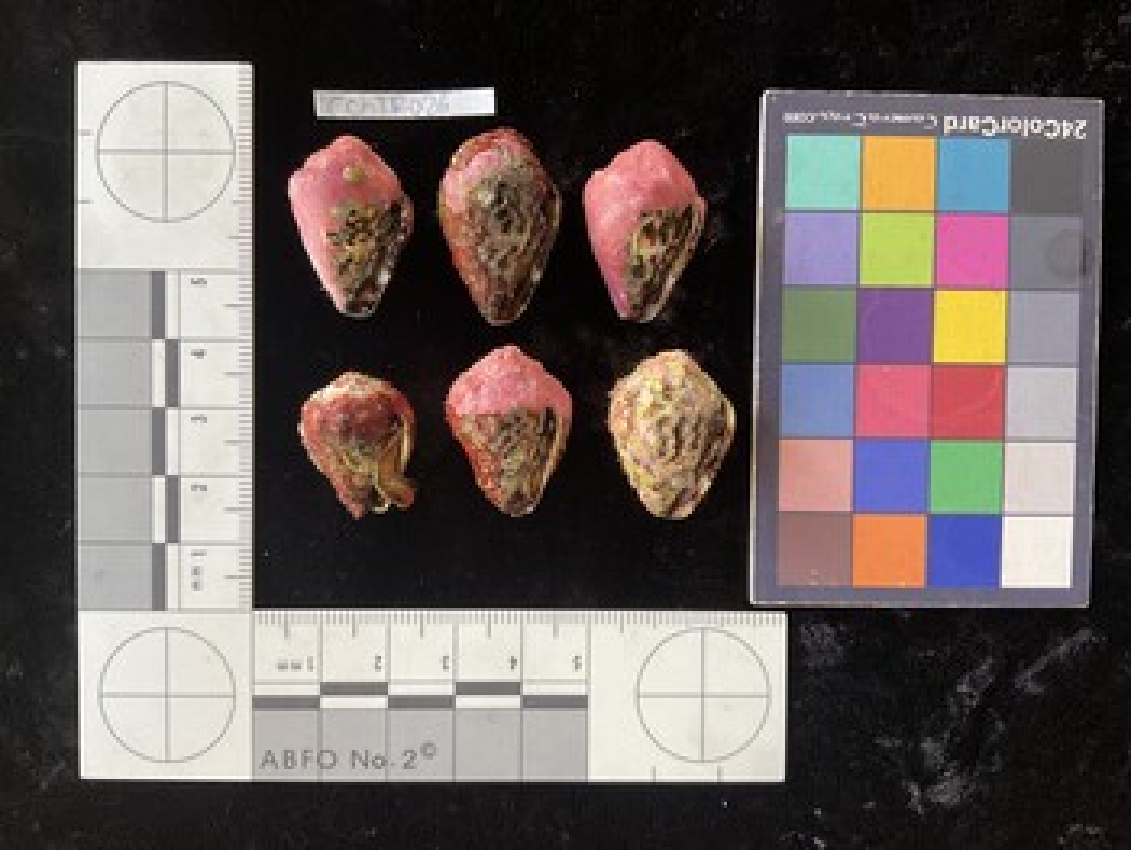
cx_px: 566
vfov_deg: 48.3
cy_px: 425
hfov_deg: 61.6
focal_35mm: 29
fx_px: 948
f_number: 1.8
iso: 80
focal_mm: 3
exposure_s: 1/60
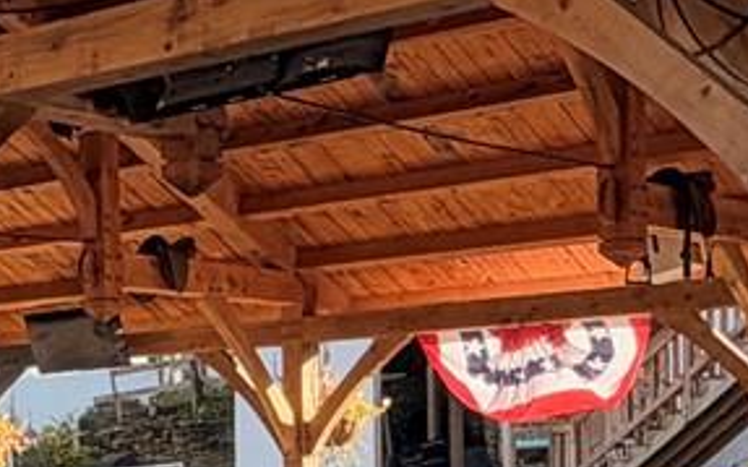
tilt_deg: +3.8
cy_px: 496
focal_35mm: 106
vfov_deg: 12.2
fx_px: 2160
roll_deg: +0.5
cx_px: -240
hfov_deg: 18.2
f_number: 2.2
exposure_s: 1/502
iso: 64
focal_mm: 2.22
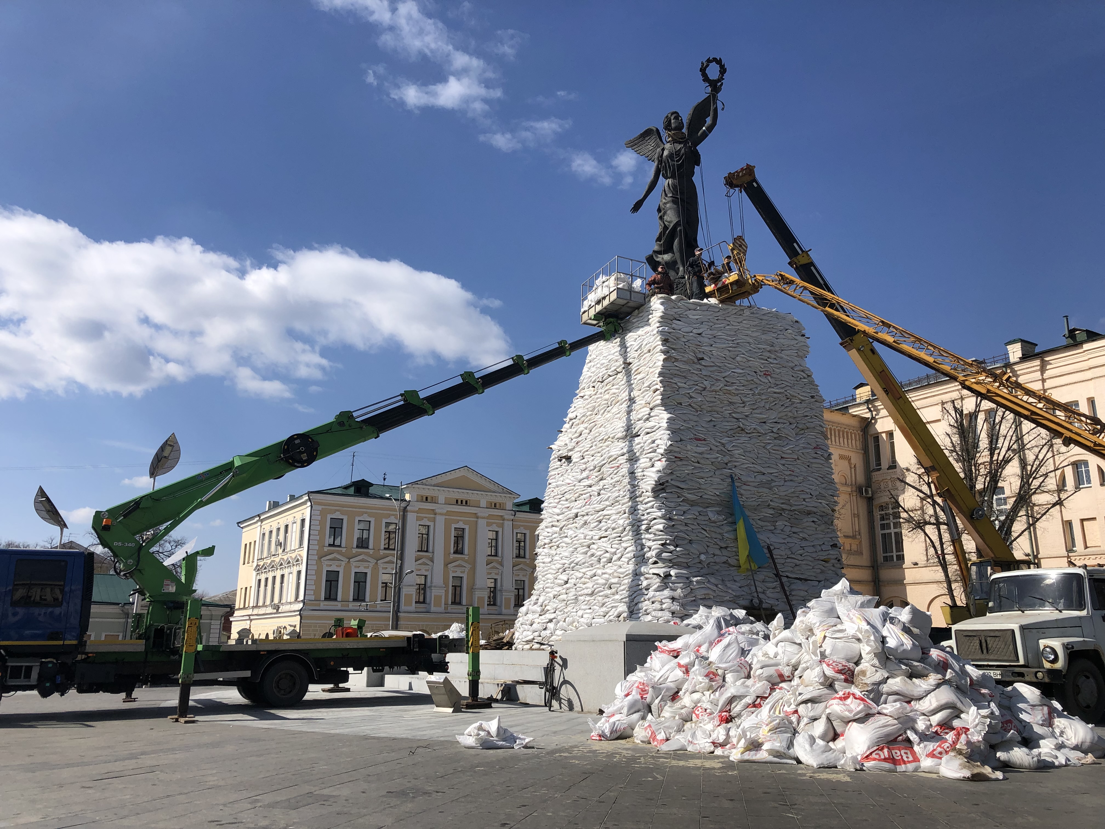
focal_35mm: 28
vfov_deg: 49.7
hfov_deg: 63.4
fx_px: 894
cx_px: 552
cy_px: 414
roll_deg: -0.6
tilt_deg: +14.4
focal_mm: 3.99
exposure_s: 1/3436
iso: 20
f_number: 1.8
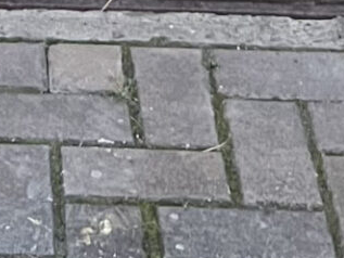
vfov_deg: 5.5
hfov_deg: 9.2
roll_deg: +0.4
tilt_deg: -13.2
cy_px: -977
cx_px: -120
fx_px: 2088
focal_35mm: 210
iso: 500
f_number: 1.5
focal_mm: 5.7
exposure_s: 1/50
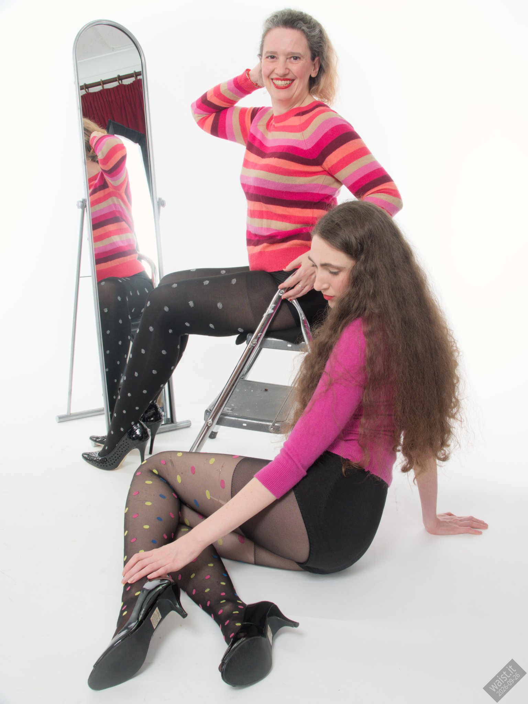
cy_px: 352
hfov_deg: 36.0
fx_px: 813
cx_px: 264
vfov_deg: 46.8
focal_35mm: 40
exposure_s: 1/100
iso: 200
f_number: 9
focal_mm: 20
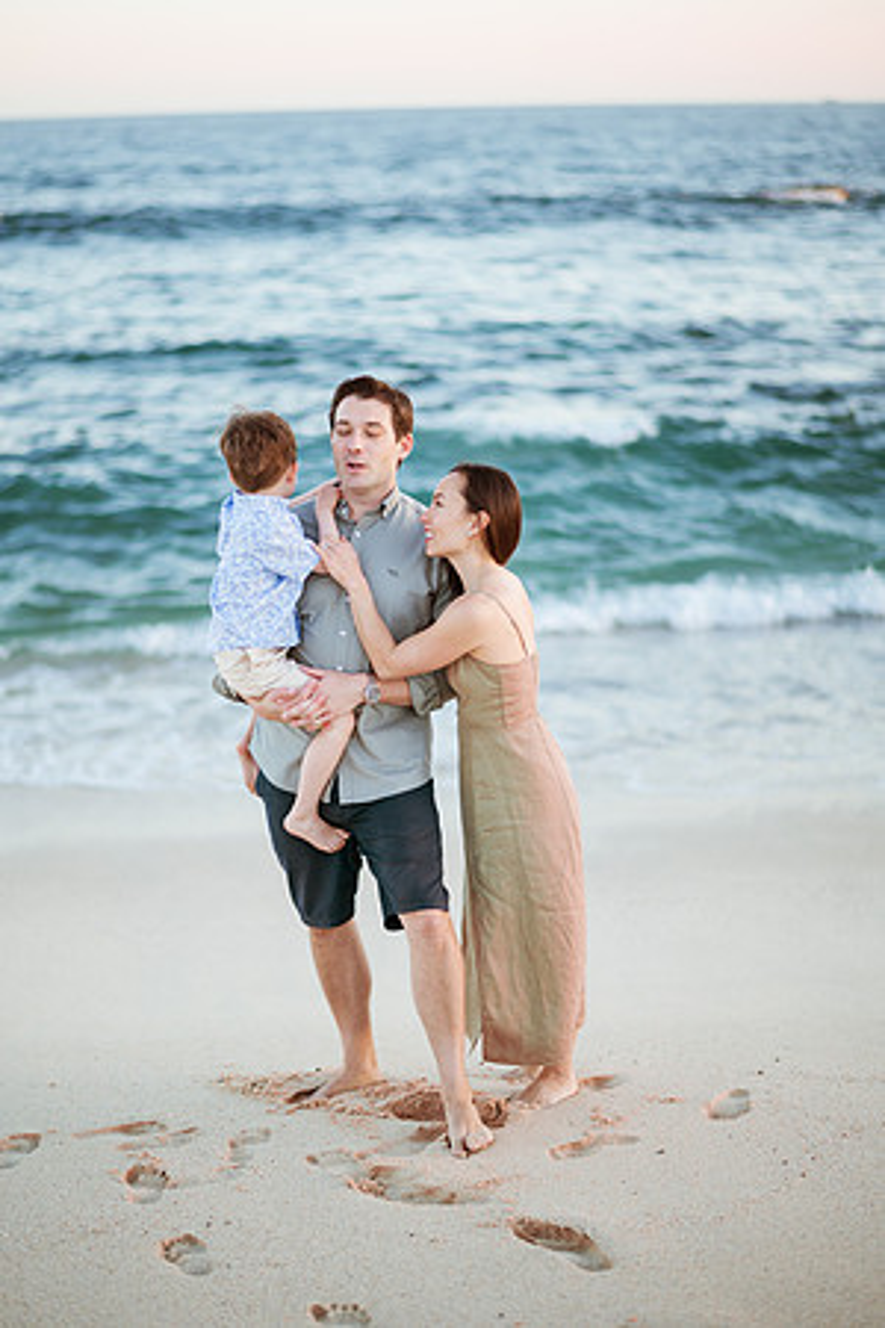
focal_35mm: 58
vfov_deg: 34.5
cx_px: 442
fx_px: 2139
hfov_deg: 23.4
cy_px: 664
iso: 100
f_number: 1.4
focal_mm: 58
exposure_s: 1/1000
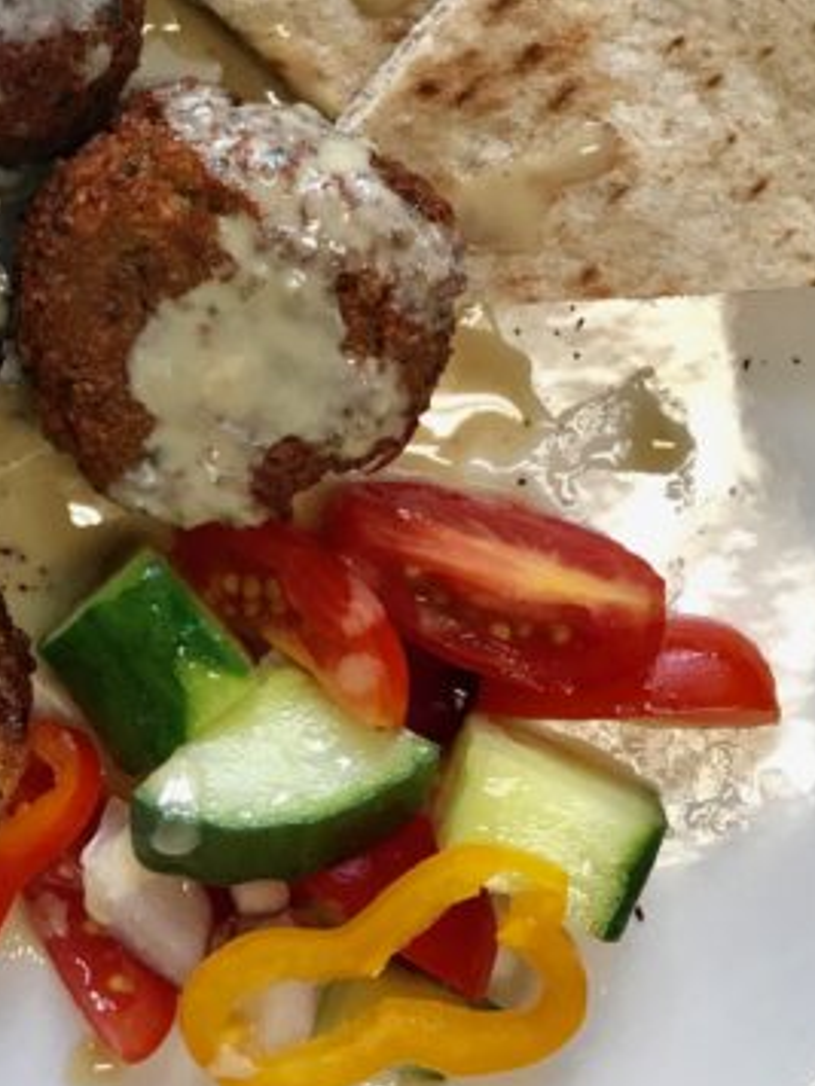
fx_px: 1978
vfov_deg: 30.3
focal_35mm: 63
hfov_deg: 22.8
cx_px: 110
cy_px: 287
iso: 25
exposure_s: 1/30
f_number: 1.8
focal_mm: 3.99
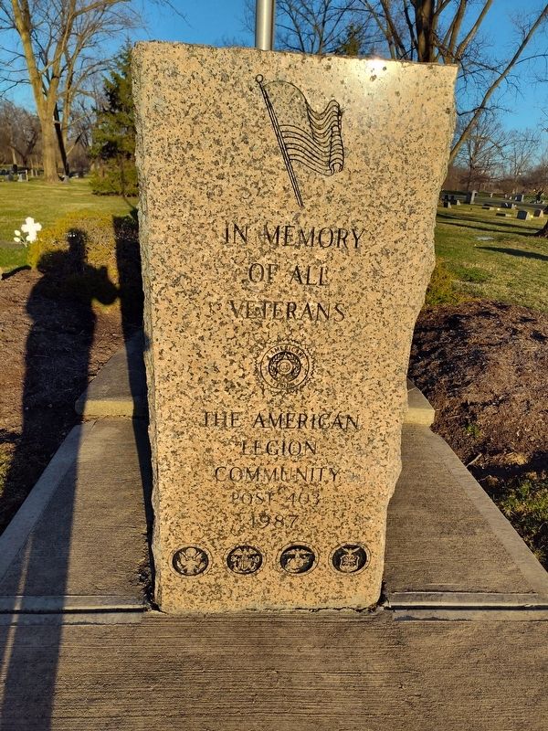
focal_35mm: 23
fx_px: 485
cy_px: 366
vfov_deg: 73.9
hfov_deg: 58.9
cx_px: 274
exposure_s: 1/1648
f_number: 1.8
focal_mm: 5.56
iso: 100
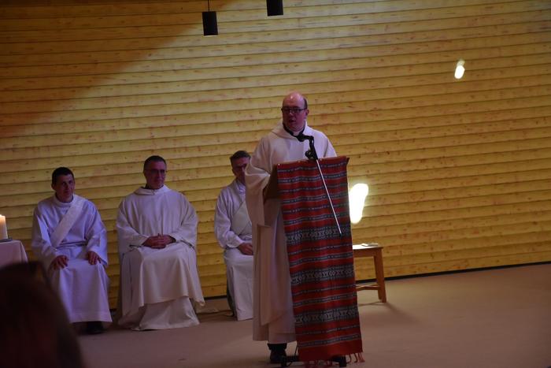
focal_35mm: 105
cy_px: 184
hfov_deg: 19.5
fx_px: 1607
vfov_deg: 13.0
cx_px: 276
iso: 2000
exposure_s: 1/60
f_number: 5
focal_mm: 70
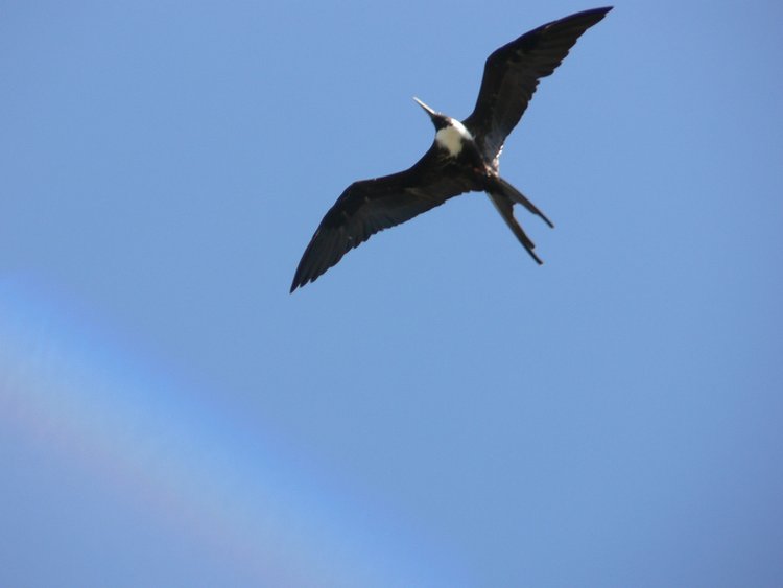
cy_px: 294
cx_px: 392
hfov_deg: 4.6
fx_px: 9775
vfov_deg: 3.4
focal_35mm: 432
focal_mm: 72
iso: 80
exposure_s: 1/400
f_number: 4
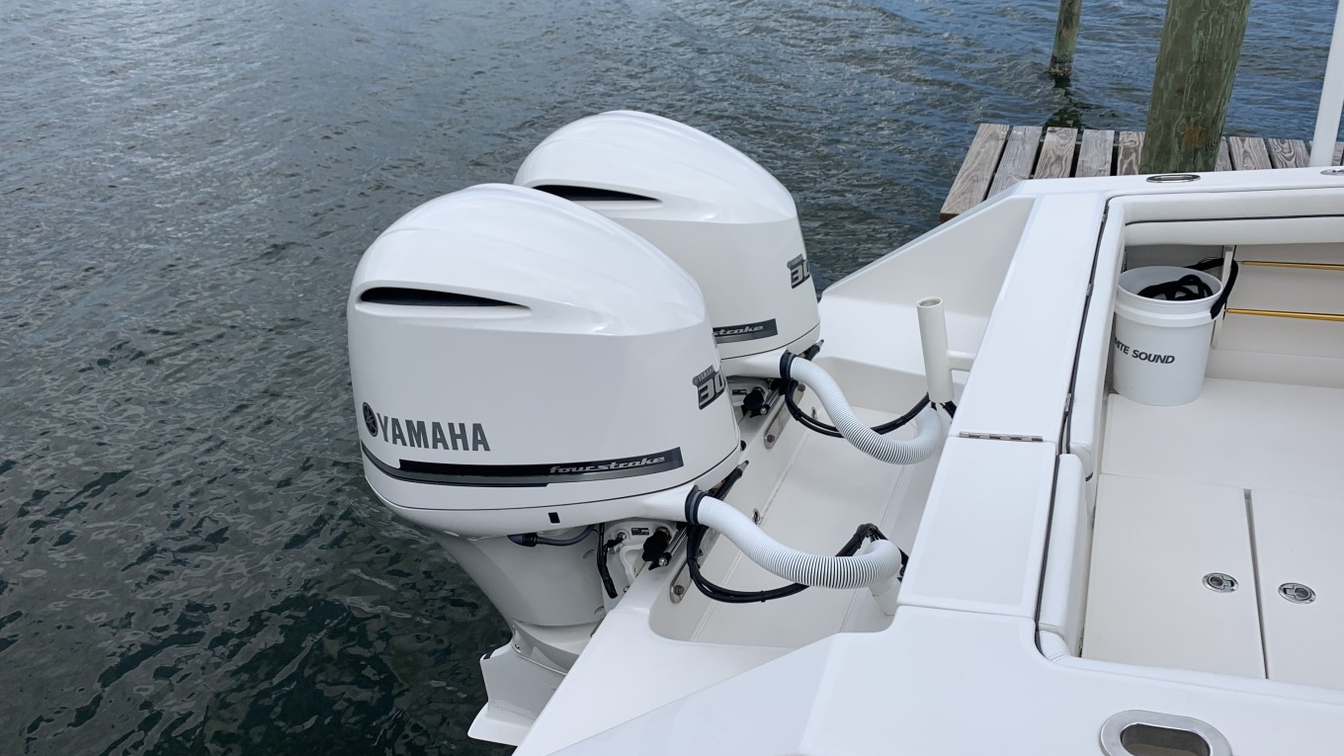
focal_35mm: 30
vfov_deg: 38.9
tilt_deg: -25.7
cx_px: 682
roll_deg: +4.8
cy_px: 369
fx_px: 1069
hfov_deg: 64.3
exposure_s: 1/2833
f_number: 1.8
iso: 25
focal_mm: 4.25
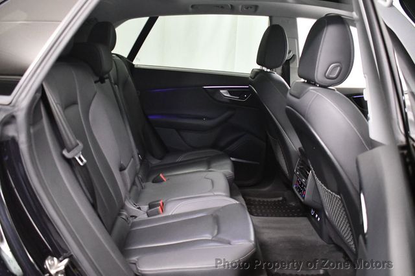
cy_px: 138
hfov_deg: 55.8
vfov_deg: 38.8
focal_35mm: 34
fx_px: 392
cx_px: 208
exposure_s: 1/60
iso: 6400
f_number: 3.8
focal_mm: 23
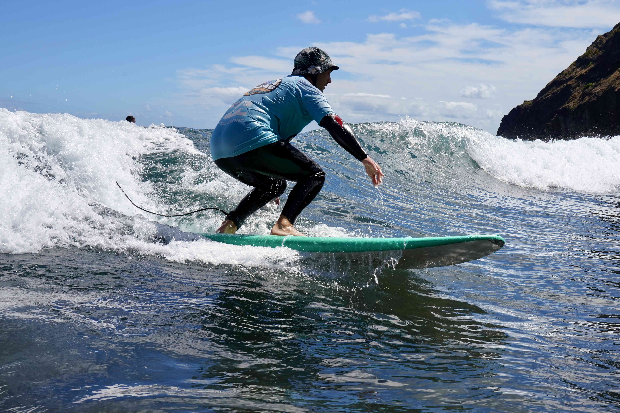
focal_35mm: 34
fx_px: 586
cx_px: 310
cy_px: 206
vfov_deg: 38.9
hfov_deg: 55.8
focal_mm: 34
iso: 500
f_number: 11
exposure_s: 1/1000
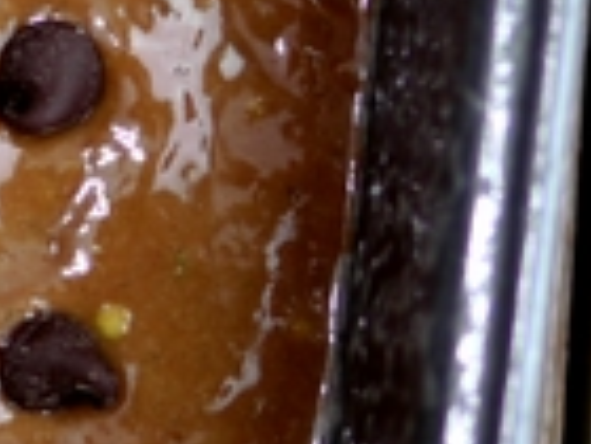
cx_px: -416
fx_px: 3500
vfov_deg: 7.2
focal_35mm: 205
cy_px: 82
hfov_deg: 9.3
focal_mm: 25
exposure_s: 1/125
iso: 100
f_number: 1.6
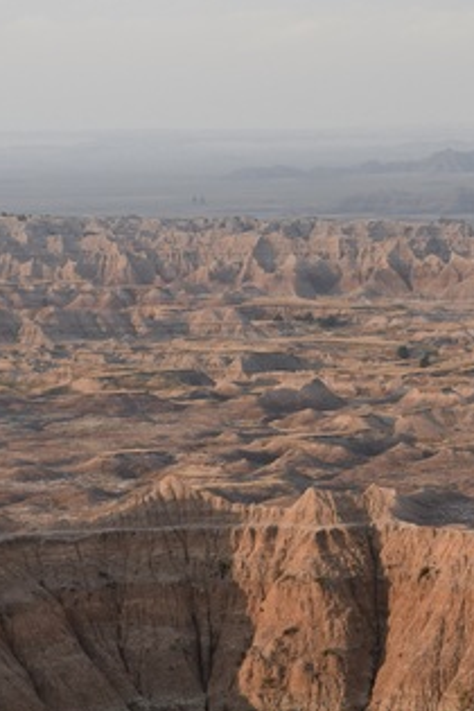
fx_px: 3792
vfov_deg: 10.7
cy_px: 333
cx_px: 296
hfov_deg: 7.2
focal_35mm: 192
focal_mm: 72
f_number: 5
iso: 400
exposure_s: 1/500
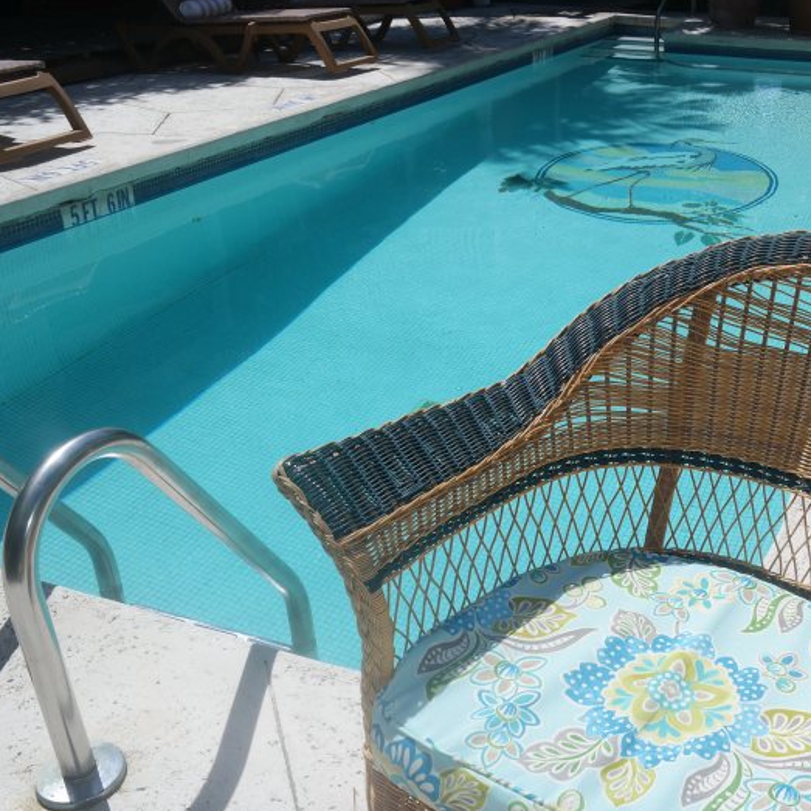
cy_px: 404
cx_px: 583
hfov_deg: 41.9
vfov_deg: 42.8
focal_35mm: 39
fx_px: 1034
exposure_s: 1/180
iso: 100
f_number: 11
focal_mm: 20
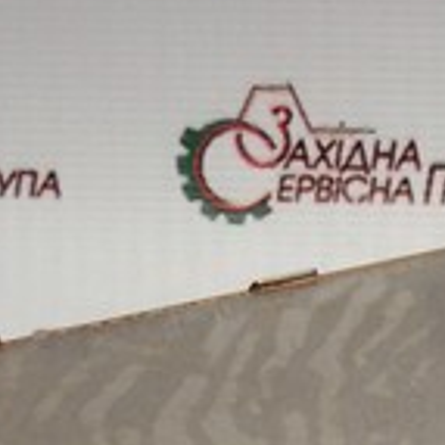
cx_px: 672
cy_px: 1018
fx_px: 2792
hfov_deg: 8.9
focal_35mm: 192
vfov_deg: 8.4
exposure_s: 1/100
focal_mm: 2.93
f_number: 2.4
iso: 50
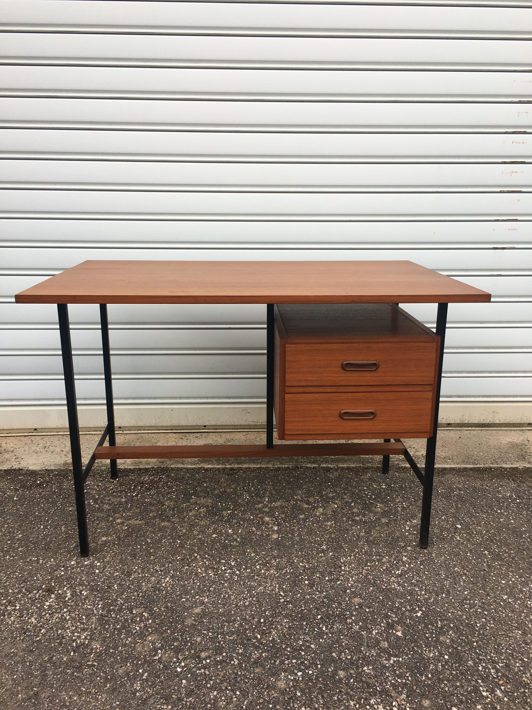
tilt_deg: -13.5
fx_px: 594
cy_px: 355
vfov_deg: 61.7
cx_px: 266
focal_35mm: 29
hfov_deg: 48.2
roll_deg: -0.6
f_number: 2.2
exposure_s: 1/187
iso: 25
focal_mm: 4.15
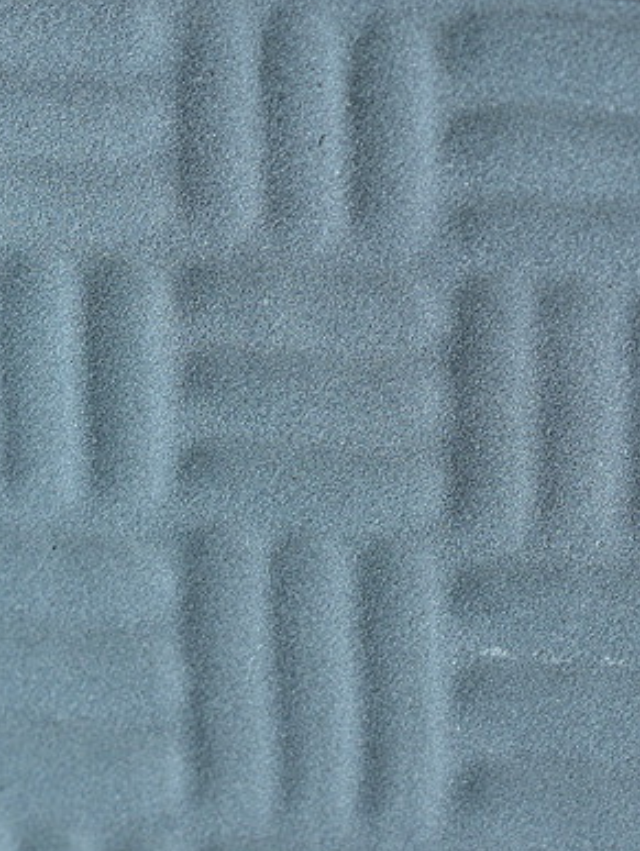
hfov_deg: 8.0
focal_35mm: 186
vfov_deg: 10.5
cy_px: -147
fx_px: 4578
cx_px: 581
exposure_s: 1/60
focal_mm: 50
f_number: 5
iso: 160
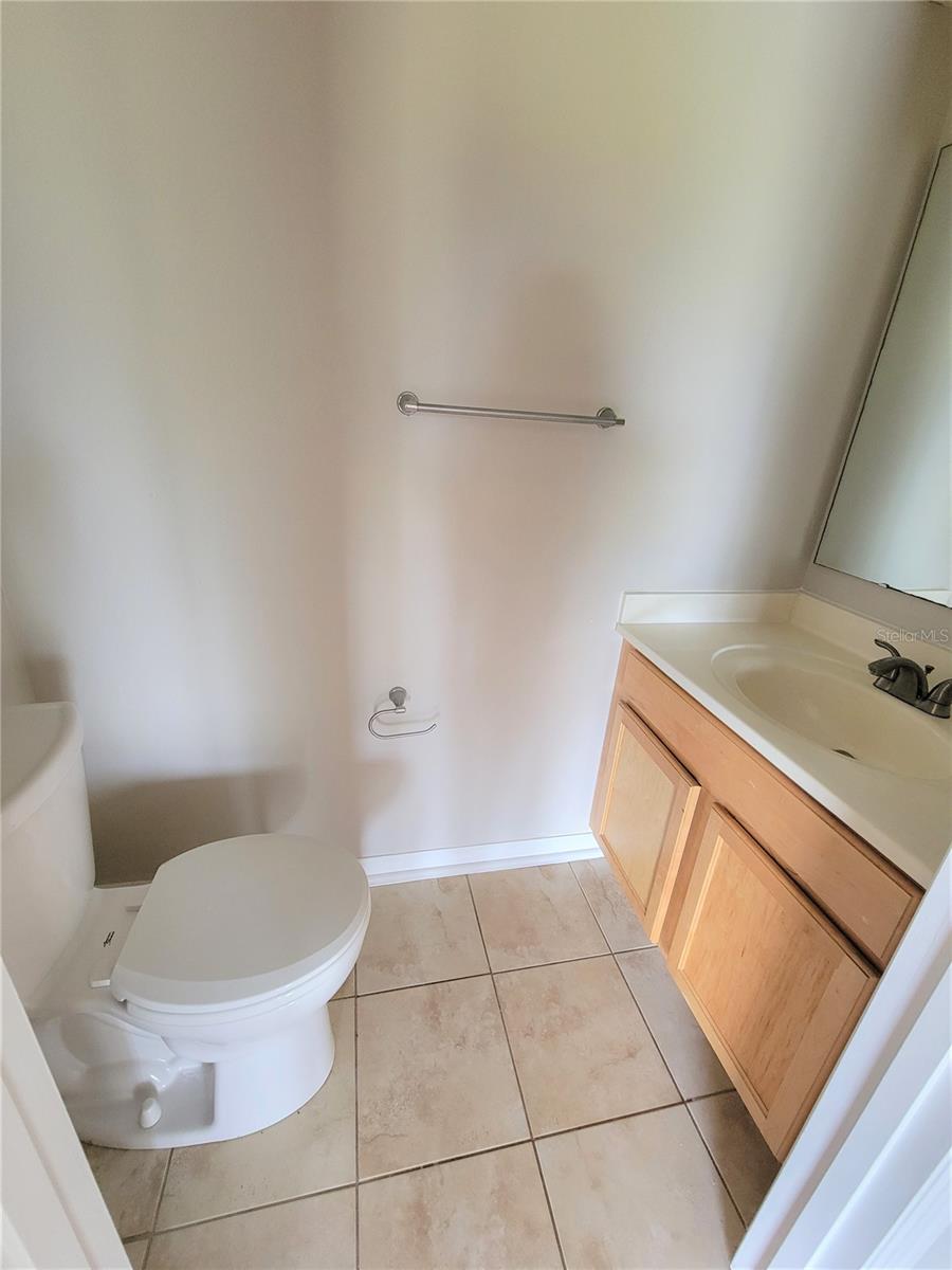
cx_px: 476
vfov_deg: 106.2
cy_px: 635
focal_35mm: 13
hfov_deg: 89.9
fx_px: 477
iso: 400
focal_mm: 2.2
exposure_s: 1/39
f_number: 2.2
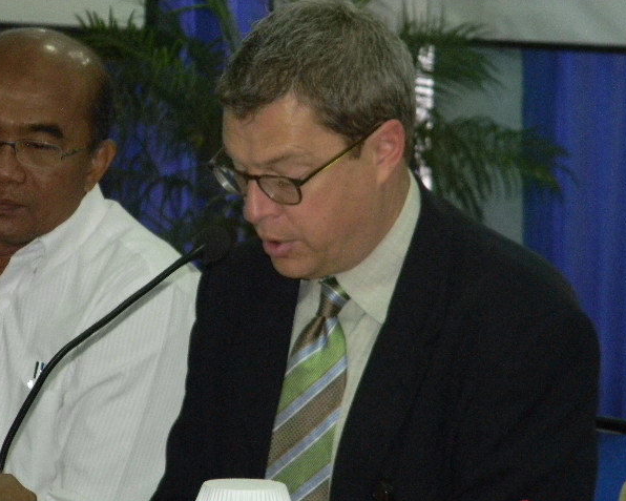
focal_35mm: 237
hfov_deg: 8.2
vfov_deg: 6.5
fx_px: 4392
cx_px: 327
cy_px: 250
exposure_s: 1/30
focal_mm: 41
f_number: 5.4
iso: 800
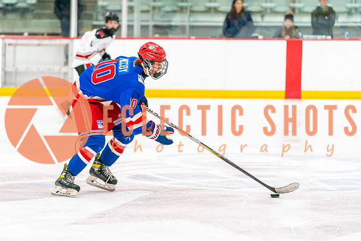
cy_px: 120
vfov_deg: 8.5
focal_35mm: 161
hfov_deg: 12.7
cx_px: 153
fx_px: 1616
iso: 3200
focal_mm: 138
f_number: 2.8
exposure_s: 1/1250
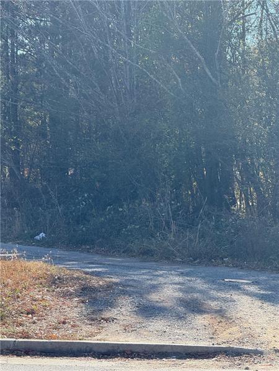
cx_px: 140
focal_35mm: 120
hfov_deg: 12.3
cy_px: 186
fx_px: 1290
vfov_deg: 16.4
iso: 64
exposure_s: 1/687
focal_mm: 15.66
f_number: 2.8
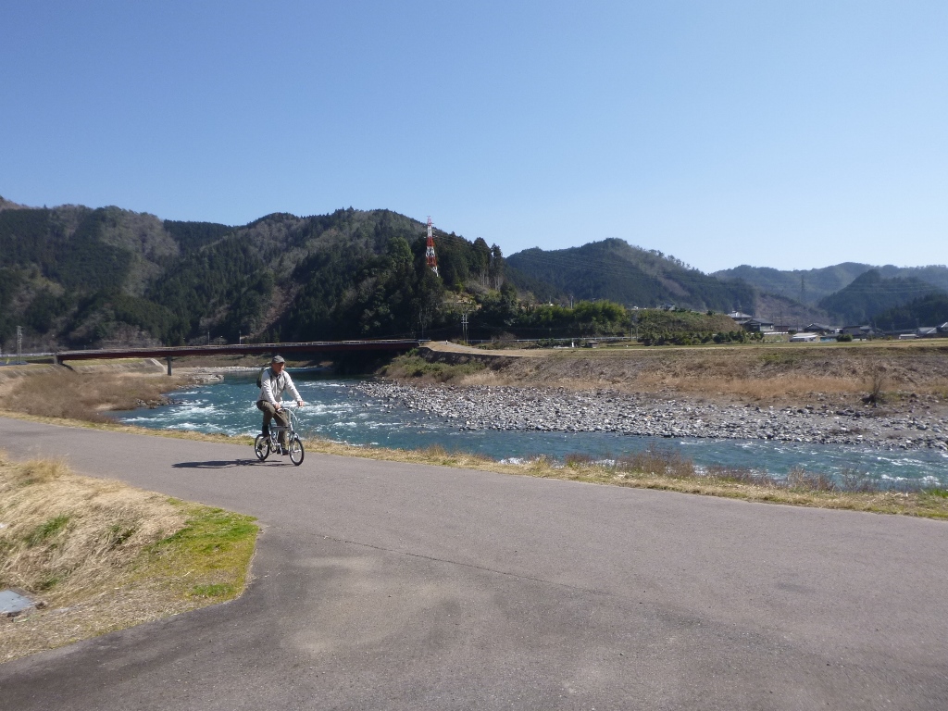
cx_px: 474
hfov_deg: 69.4
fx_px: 685
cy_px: 356
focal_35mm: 25
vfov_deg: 54.9
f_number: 3.9
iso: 100
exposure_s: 1/500
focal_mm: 4.5
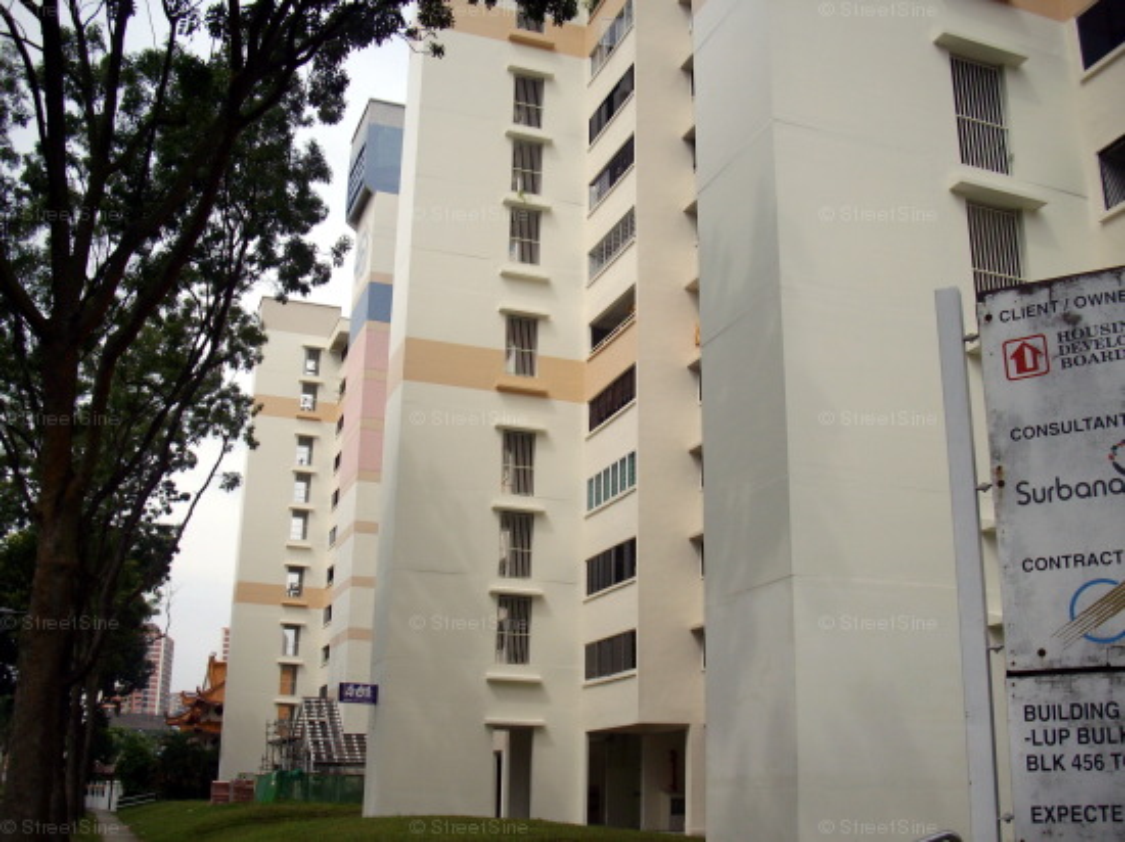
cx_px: 562
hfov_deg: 50.2
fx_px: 1202
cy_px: 421
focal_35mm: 37
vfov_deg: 38.6
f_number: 5.6
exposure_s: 1/320
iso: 80
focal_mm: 6.2
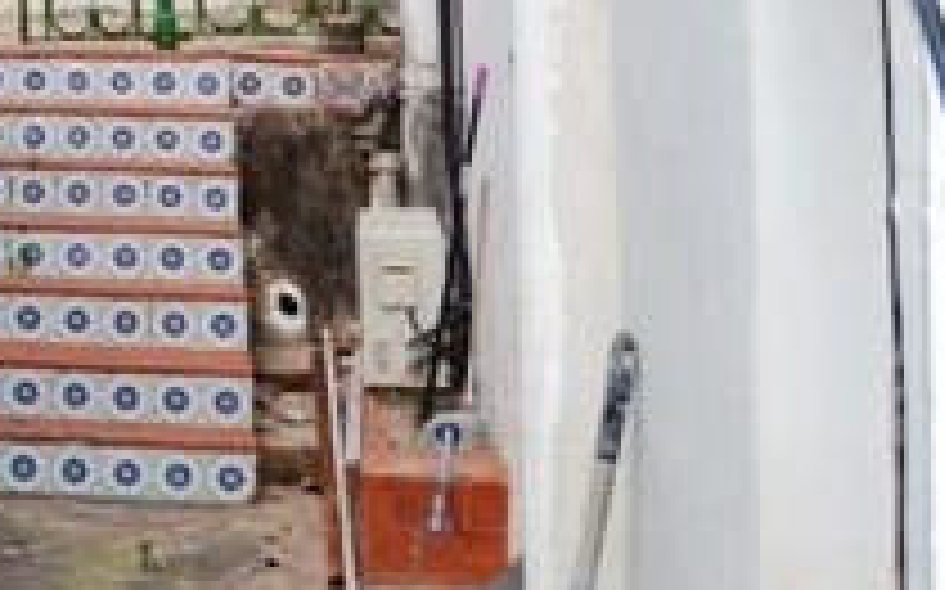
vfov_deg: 11.8
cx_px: -680
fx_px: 2703
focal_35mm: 105
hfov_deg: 16.9
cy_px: -322
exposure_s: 1/125
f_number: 4
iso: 220
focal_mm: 18
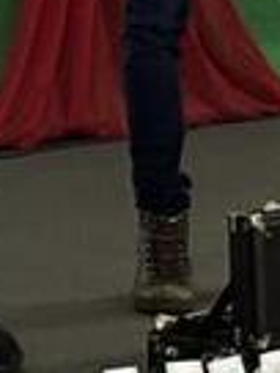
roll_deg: +1.5
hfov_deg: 3.2
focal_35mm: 460
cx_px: -85
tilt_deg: -4.7
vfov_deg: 4.3
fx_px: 4961
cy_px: -123
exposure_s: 1/40
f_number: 1.6
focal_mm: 5.96
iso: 200
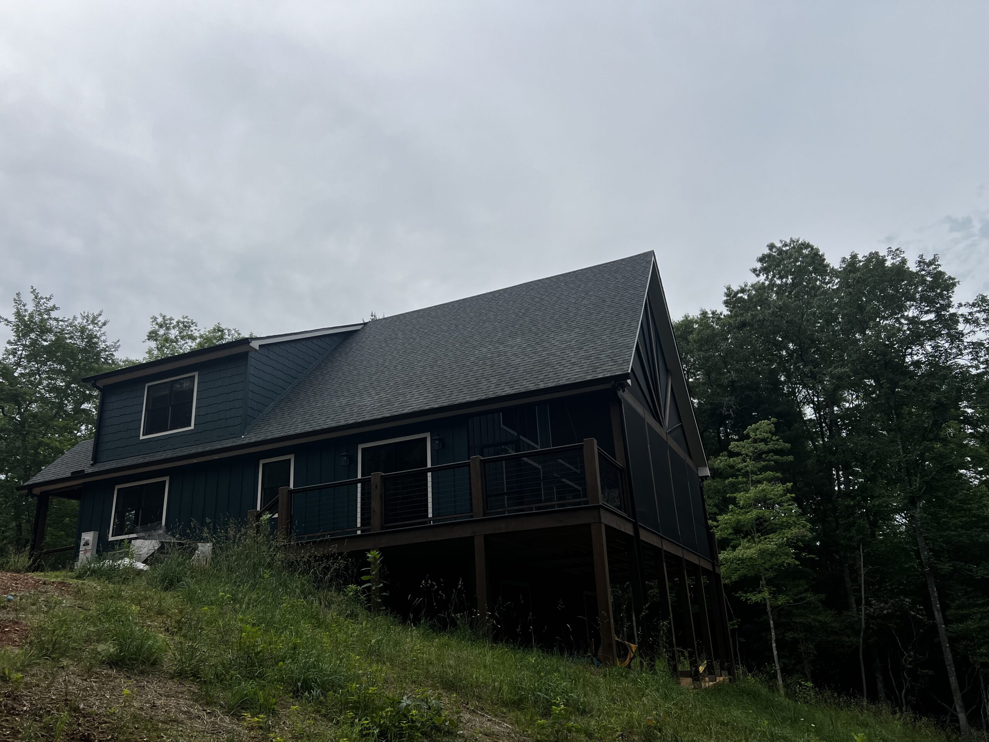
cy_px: 371
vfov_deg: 53.1
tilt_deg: +19.7
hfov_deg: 67.3
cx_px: 494
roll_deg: +2.7
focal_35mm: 26
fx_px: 743
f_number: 1.5
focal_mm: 5.7
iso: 50
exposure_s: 1/5076
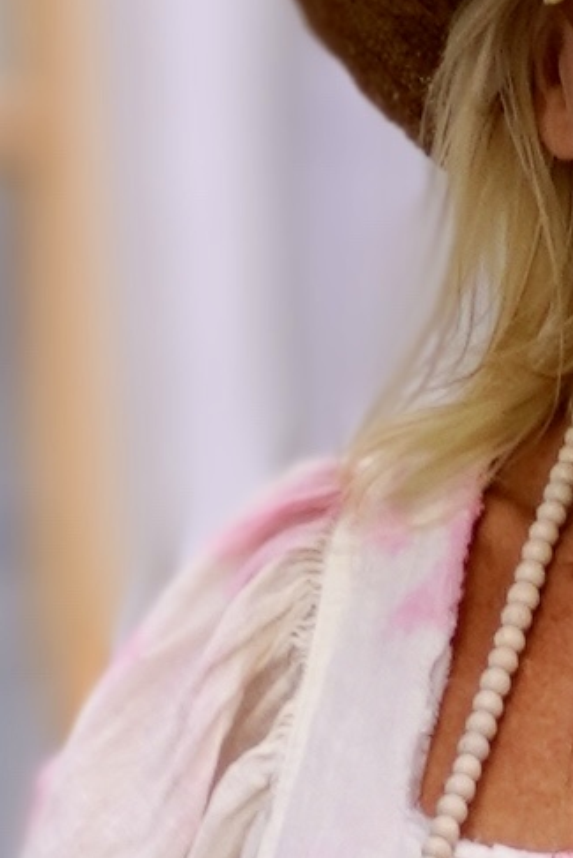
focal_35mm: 292
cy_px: 1401
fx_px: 6957
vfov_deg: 6.9
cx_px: 598
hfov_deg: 4.7
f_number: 5.6
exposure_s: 1/160
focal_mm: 37
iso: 100
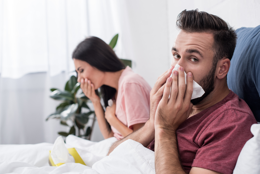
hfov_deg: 39.6
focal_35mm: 50
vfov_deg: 27.0
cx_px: 130
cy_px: 87
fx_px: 361
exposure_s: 1/200
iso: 100
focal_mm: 50
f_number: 4
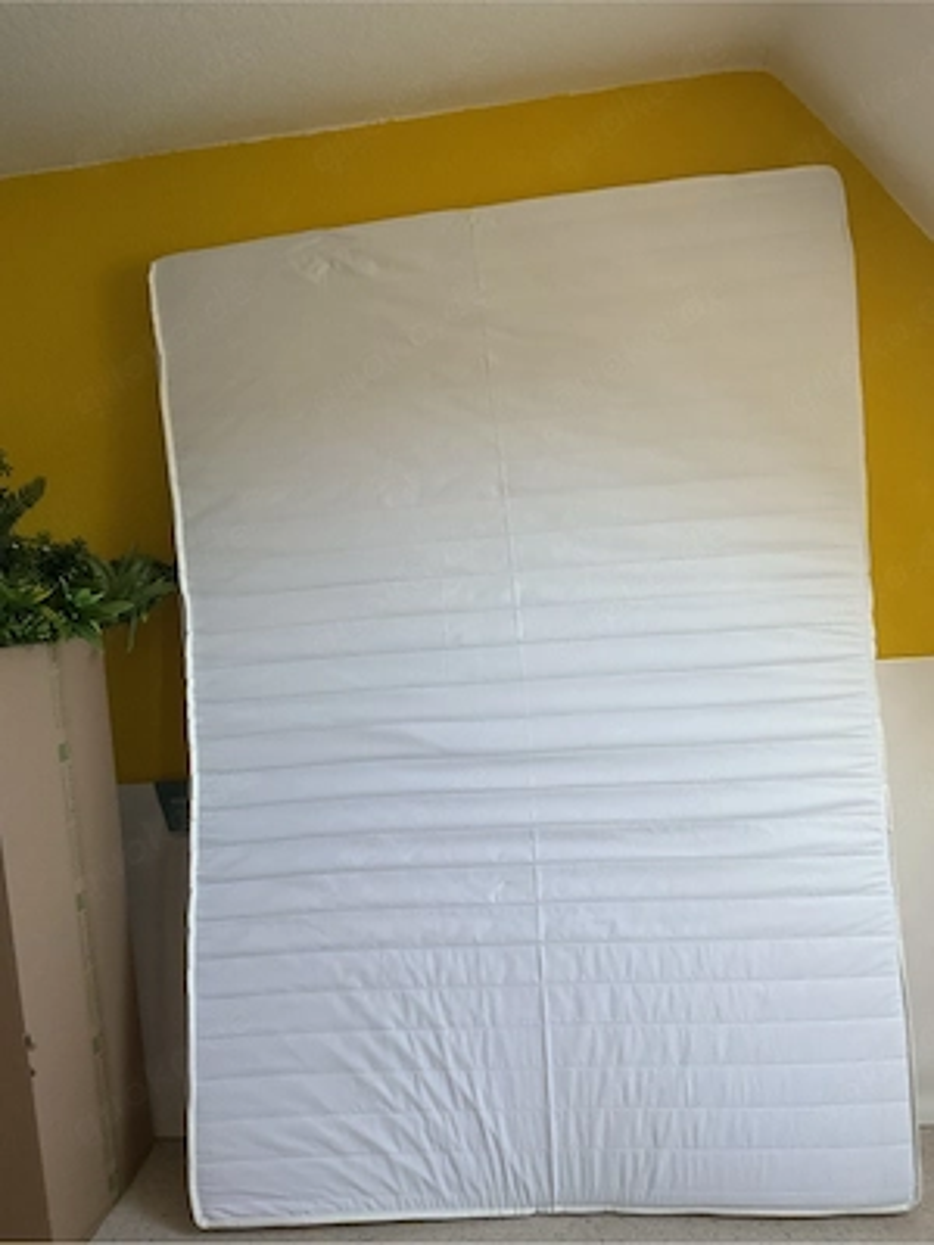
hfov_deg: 48.2
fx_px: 1043
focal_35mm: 29
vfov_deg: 61.7
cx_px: 467
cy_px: 622
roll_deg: +4.9
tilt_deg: -8.7
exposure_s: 1/120
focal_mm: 3
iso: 64
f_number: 1.8
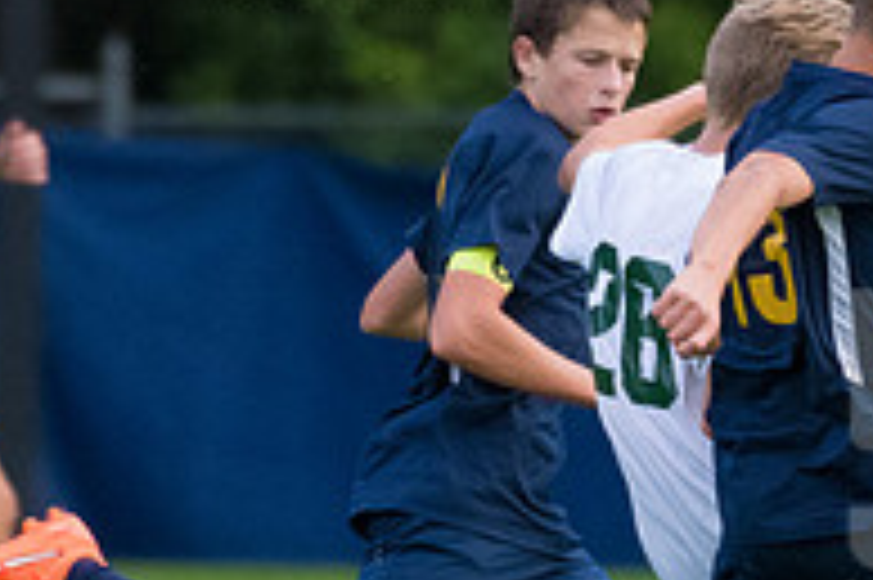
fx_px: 39033
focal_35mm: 1611
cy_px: 450
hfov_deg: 1.3
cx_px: 986
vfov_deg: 0.9
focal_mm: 360
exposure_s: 1/2000
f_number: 5.6
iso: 3200
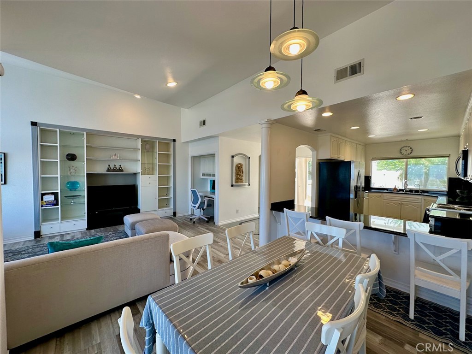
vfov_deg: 85.7
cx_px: 236
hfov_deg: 102.1
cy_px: 177
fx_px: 191
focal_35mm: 14
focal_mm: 2.22
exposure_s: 1/120
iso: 50
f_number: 2.2
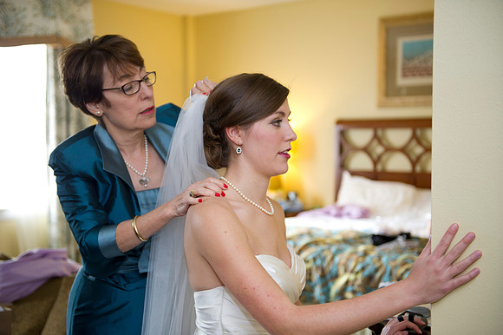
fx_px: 670
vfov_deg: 28.0
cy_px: 168
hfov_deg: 41.1
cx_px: 252
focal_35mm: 48
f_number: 2.8
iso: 640
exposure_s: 1/125
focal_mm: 48
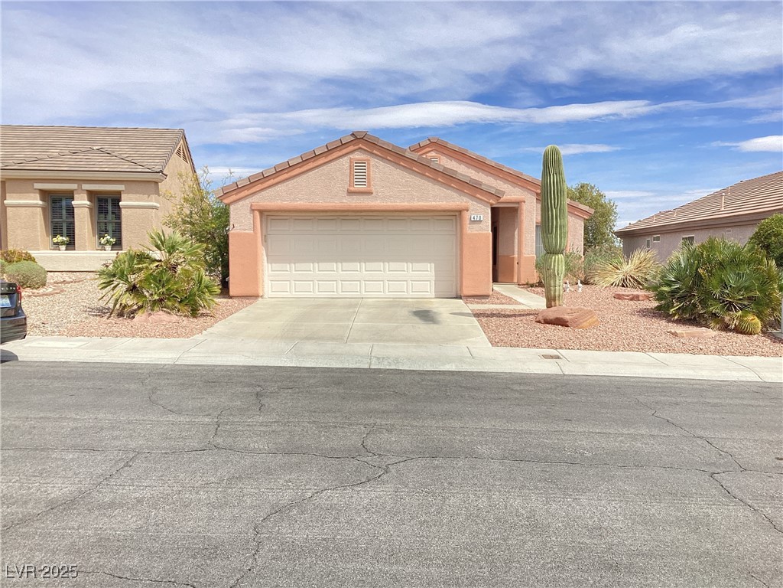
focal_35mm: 31
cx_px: 392
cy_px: 294
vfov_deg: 45.4
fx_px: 701
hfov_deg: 58.4
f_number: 2.4
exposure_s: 1/769
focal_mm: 3.3
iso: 25
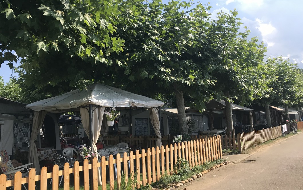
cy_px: 96
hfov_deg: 62.9
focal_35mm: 30
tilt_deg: +5.2
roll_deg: +2.5
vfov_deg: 41.9
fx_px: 248
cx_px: 153
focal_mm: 3.99
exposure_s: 1/1546
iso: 20
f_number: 1.8
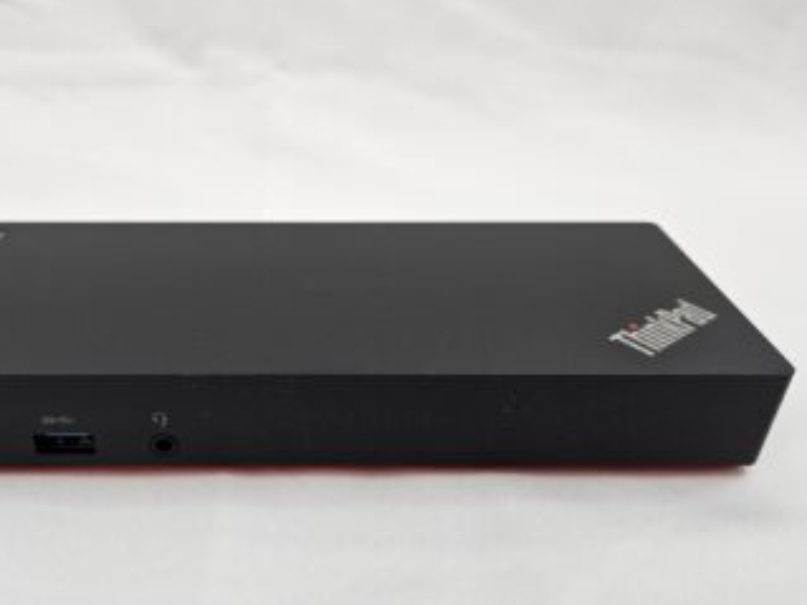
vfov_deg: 46.7
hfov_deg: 59.4
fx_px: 699
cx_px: 314
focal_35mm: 30
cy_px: 339
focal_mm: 5.4
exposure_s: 1/131
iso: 25
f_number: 1.8
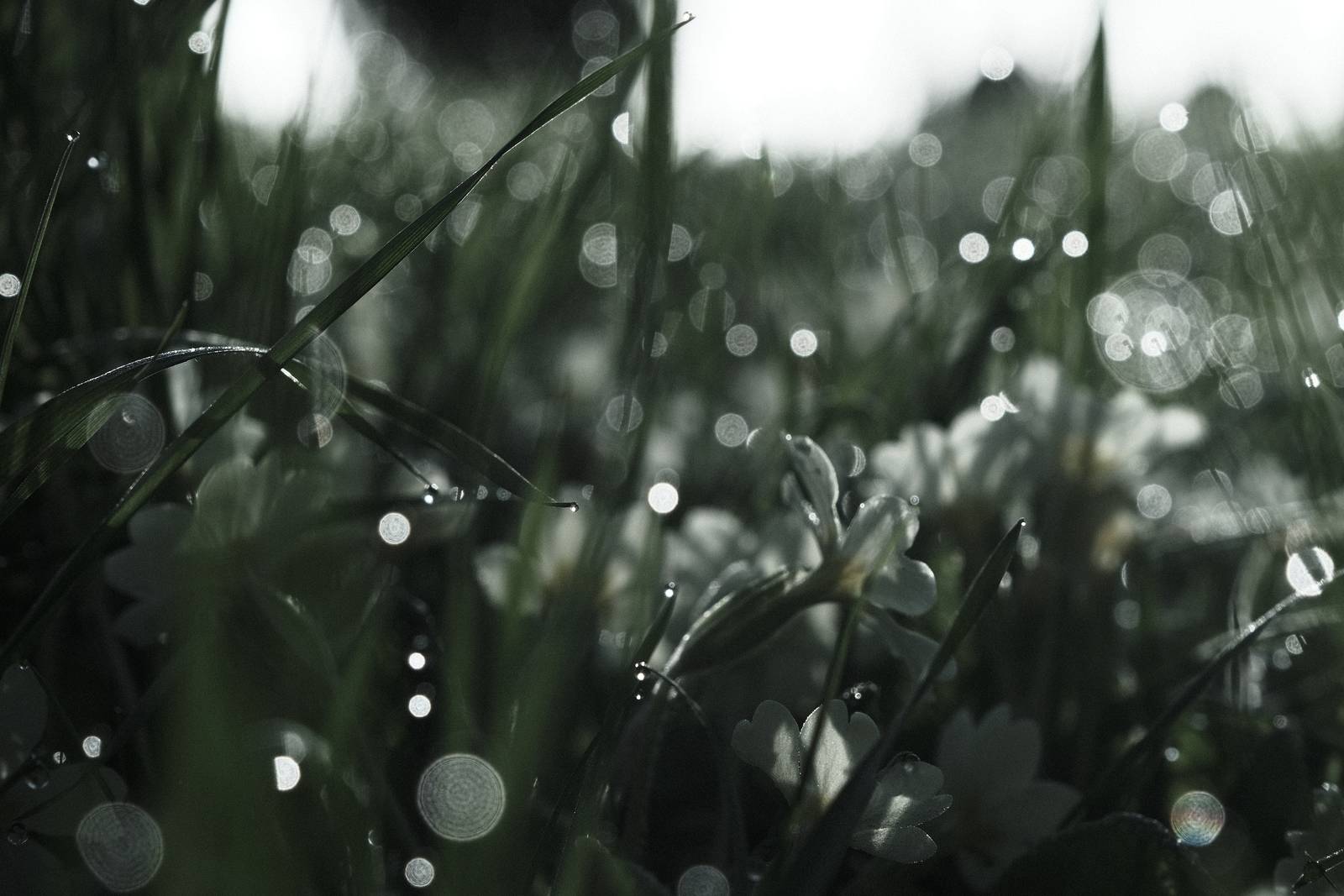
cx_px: 672
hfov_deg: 25.7
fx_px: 2949
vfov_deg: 17.3
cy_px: 448
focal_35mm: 79
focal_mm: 52.4
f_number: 5.6
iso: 640
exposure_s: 1/950
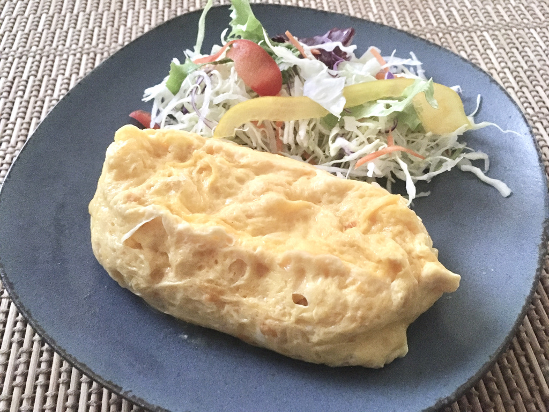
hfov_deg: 61.7
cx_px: 274
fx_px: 460
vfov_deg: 48.2
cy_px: 206
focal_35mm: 29
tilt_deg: -53.8
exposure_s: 1/15
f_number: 2.2
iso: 800
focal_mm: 4.15
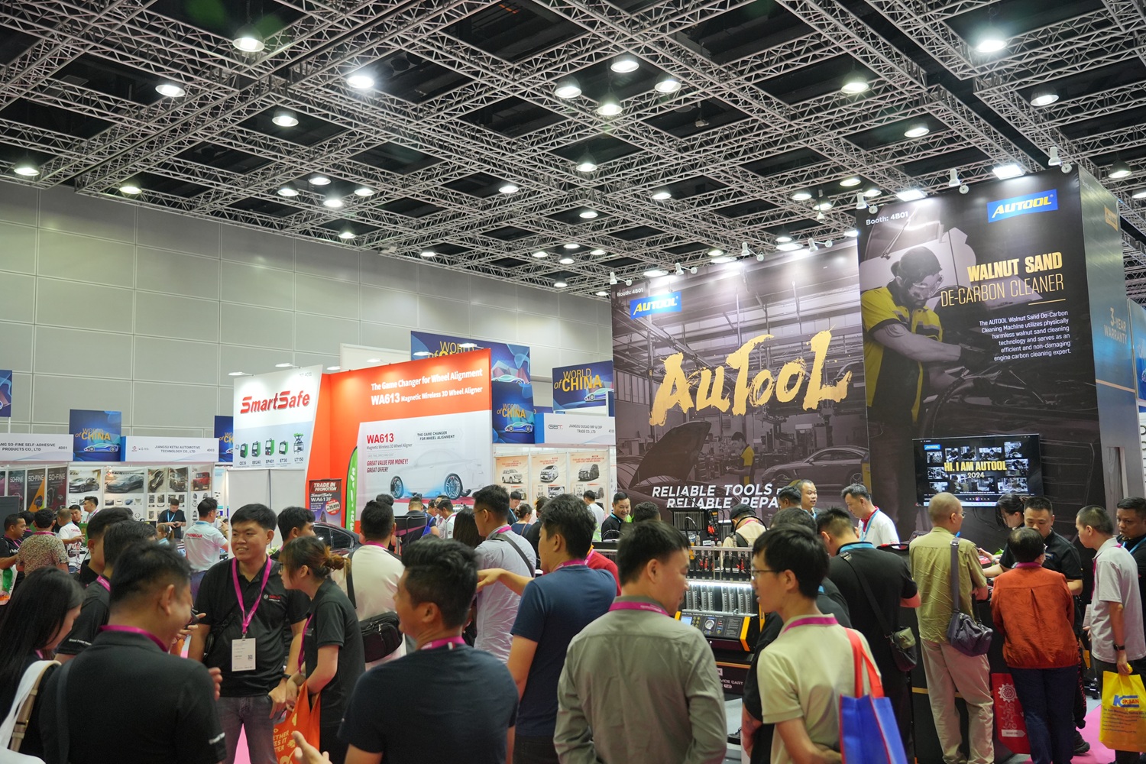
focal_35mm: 30
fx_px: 955
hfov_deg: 61.9
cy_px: 382
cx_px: 573
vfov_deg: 43.6
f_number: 4
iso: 1600
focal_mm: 30
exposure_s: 1/200
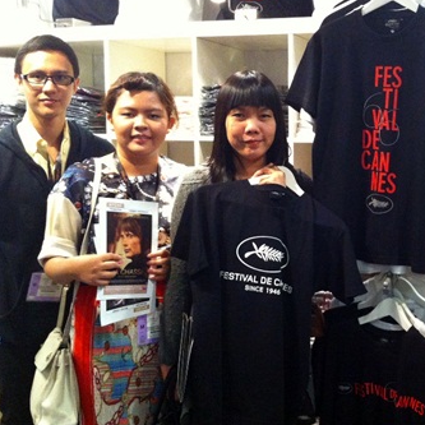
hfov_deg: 32.7
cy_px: 218
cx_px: 325
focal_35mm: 51
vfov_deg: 33.4
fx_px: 708
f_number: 2.8
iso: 400
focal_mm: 3.85
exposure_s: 1/15
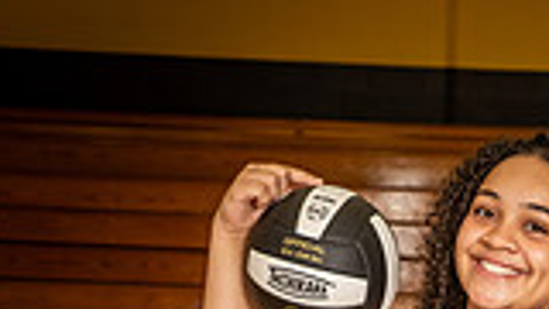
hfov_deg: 13.2
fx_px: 2358
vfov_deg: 7.1
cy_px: 714
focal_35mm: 162
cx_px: 498
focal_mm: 55
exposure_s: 1/320
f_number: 7.1
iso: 800
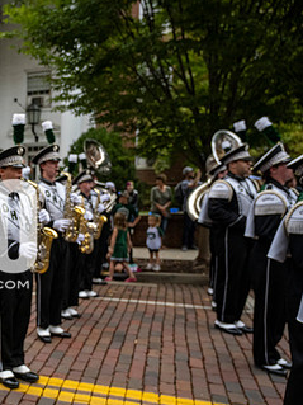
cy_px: 239
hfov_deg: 29.6
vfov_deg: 44.6
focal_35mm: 42
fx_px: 491
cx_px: -58
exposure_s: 1/1600
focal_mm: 24
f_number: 4
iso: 640
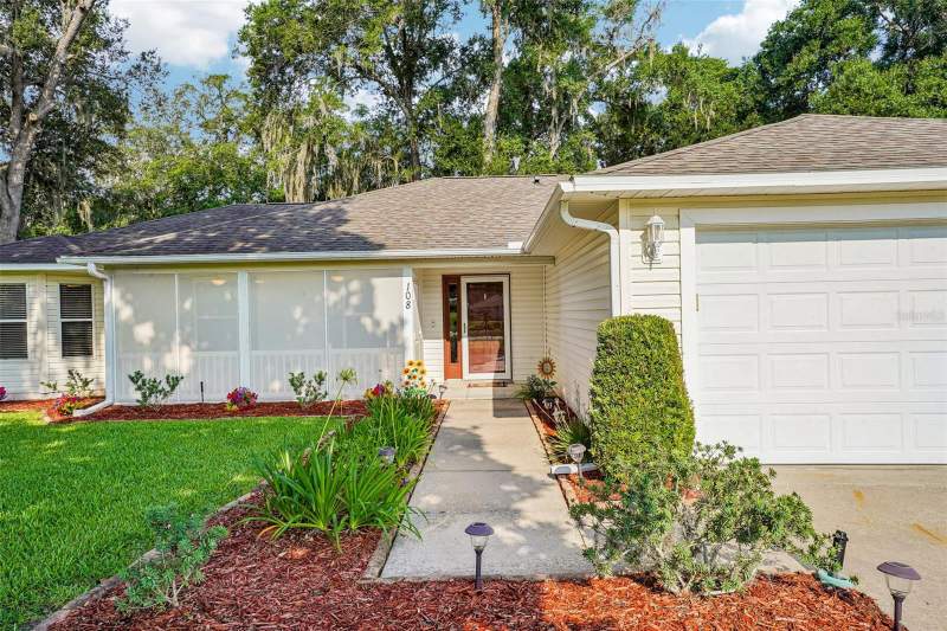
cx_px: 474
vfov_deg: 53.1
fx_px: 631
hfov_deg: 73.8
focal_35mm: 24
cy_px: 316
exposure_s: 1/30
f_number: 20
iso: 100
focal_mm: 24
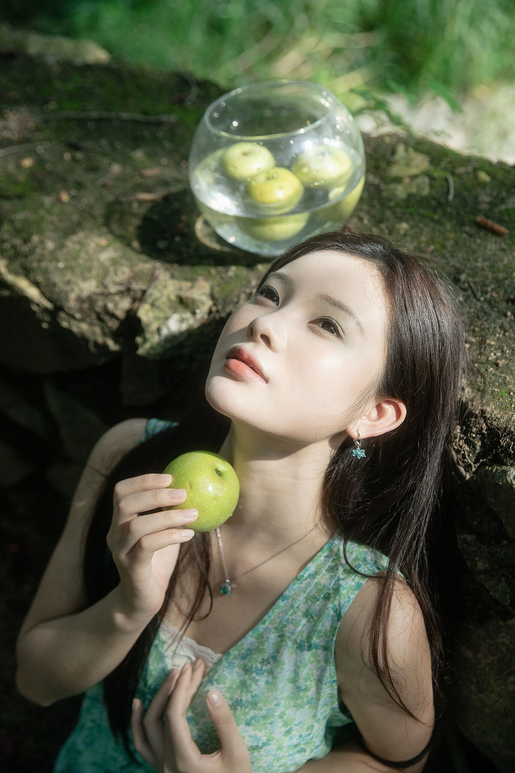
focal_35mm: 50
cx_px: 258
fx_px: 1073
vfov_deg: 39.6
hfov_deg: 27.0
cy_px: 386
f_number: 3.5
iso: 400
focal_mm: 50
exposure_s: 1/320
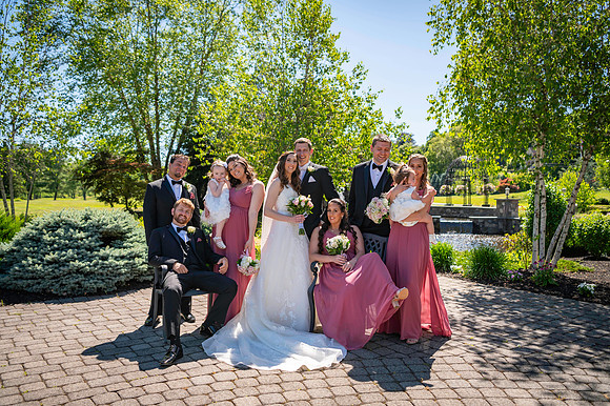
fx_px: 542
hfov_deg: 58.7
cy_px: 203
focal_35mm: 32
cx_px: 305
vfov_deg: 41.1
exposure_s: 1/1600
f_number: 3.2
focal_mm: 32
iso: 100
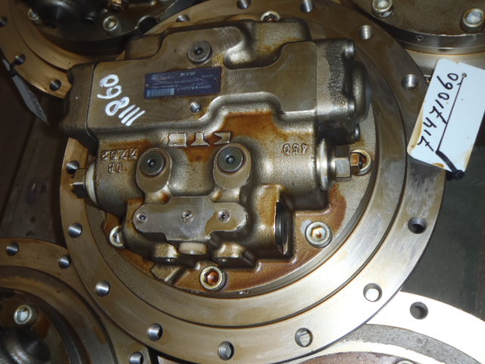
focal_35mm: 36
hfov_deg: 51.4
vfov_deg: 39.7
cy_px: 182
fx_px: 504
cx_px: 242
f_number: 4.1
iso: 100
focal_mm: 6.53
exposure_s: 1/40
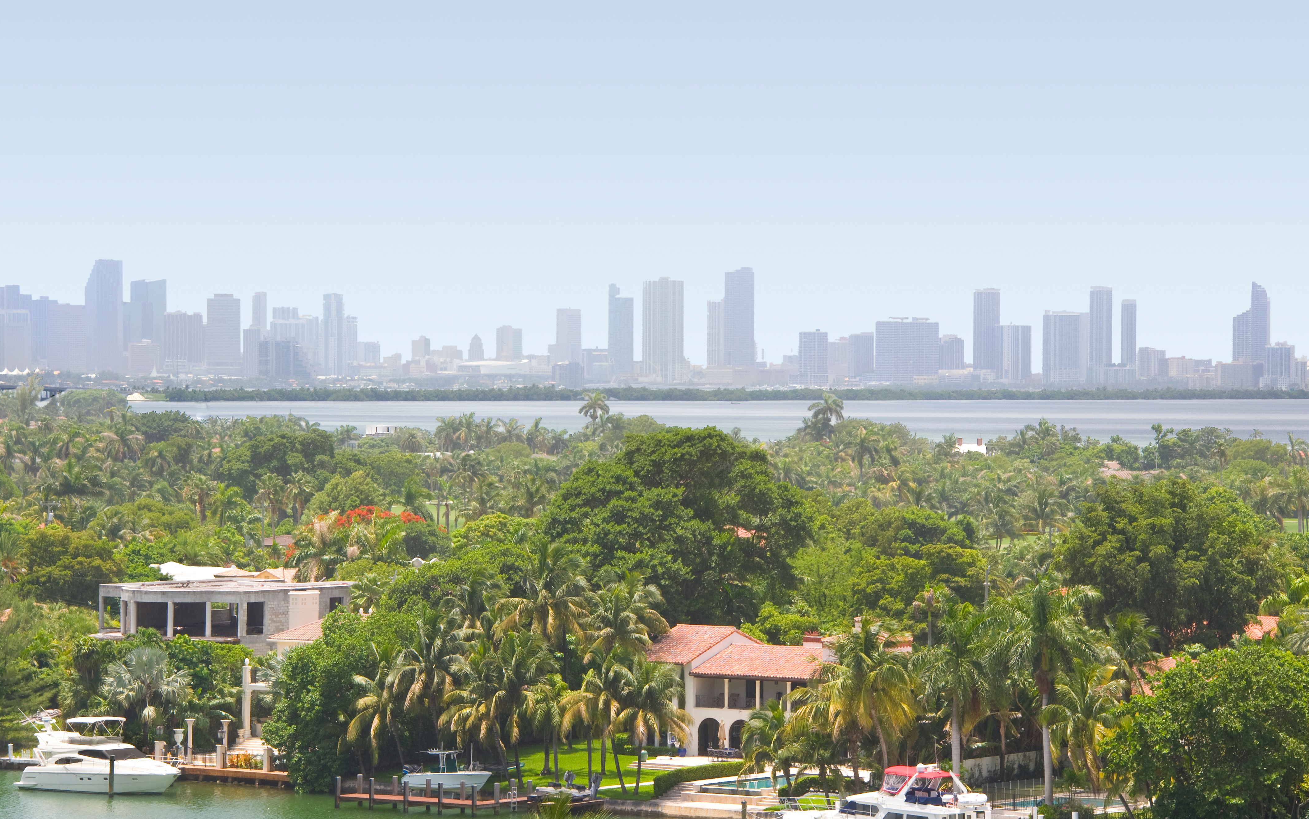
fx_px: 4923
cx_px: 655
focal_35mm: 138
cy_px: 388
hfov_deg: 15.1
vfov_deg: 9.5
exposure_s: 1/100
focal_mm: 135
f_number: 16
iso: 200
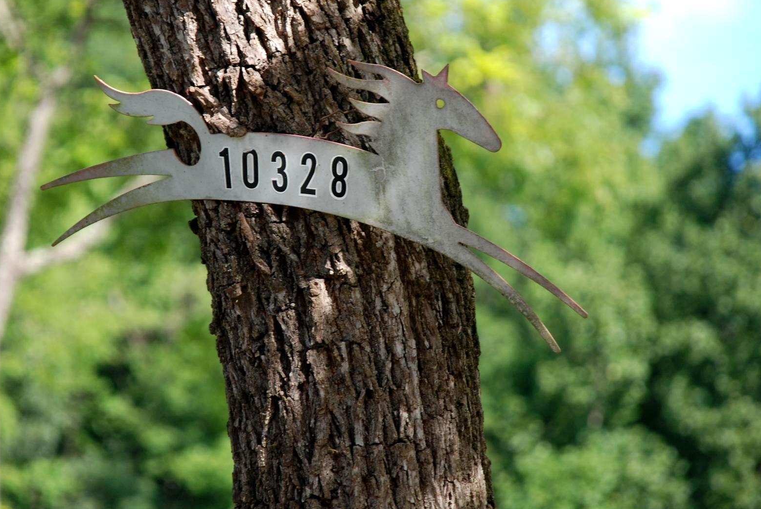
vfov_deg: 5.8
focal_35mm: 237
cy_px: 199
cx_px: 293
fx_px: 5016
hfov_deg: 8.7
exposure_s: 1/200
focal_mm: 120
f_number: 5.6
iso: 200
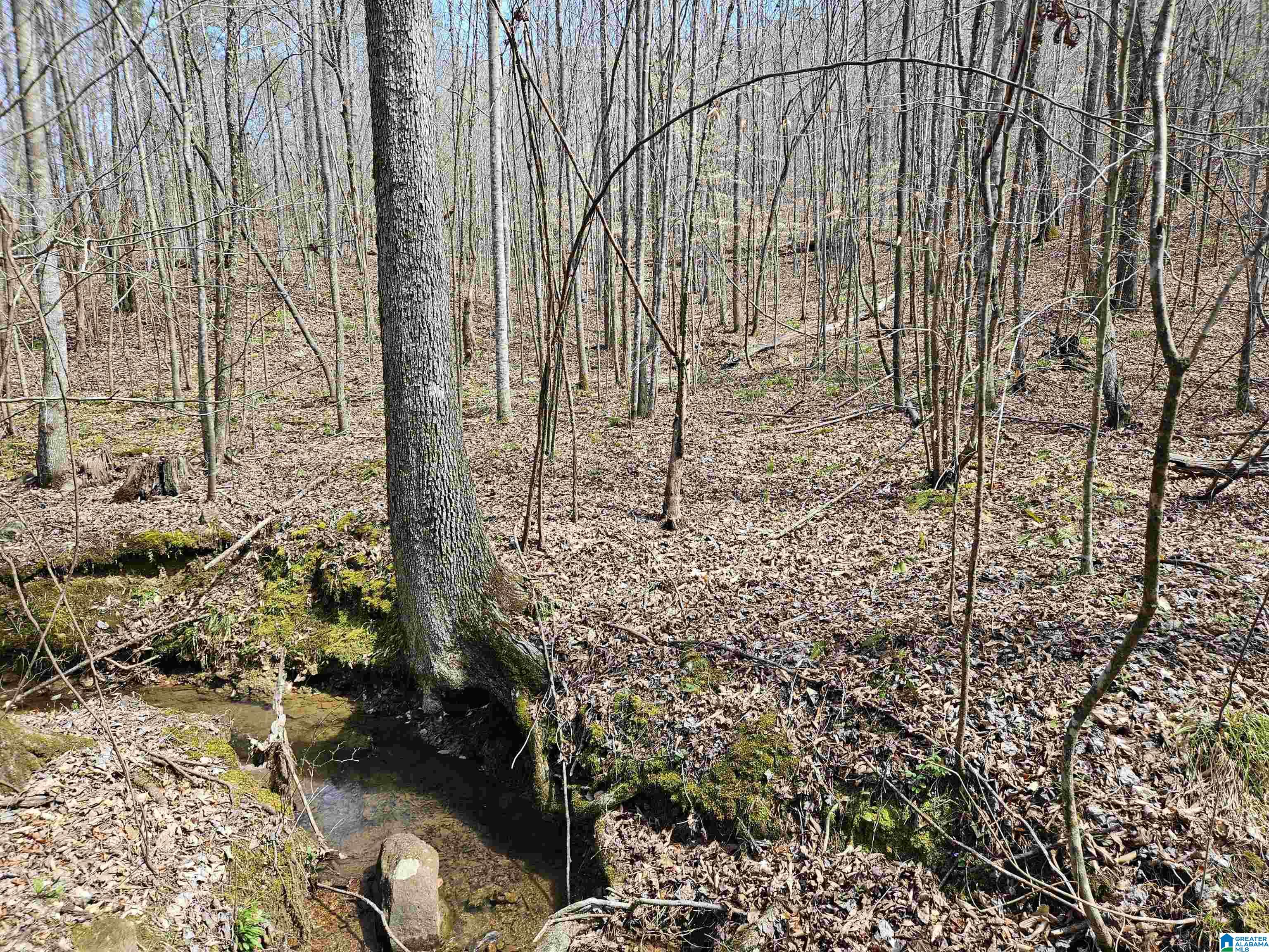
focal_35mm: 23
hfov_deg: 73.9
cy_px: 476
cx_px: 634
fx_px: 843
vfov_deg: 58.9
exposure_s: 1/200
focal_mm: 5.4
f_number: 1.8
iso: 25
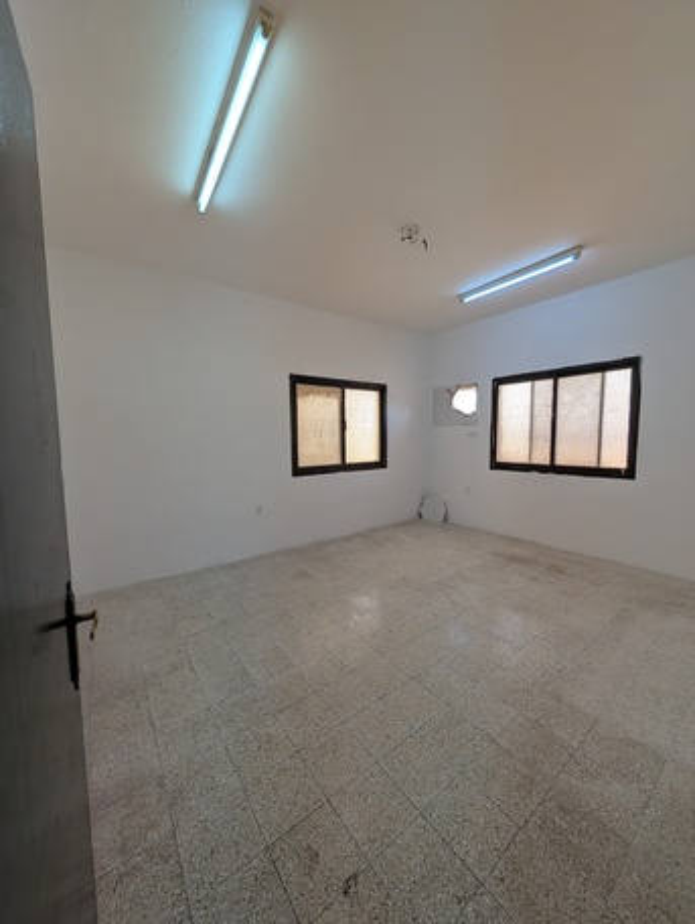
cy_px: 462
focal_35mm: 12
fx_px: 321
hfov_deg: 94.6
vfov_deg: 110.5
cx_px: 348
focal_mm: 2.02
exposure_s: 1/164
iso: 46
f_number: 1.7
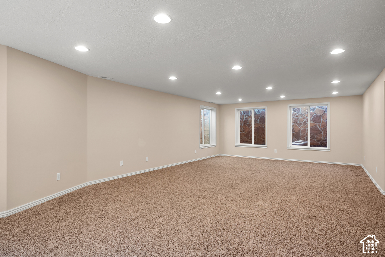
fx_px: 209
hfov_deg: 85.4
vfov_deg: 63.3
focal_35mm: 20
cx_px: 192
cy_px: 128
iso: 500
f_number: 8
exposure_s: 1
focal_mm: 19.5
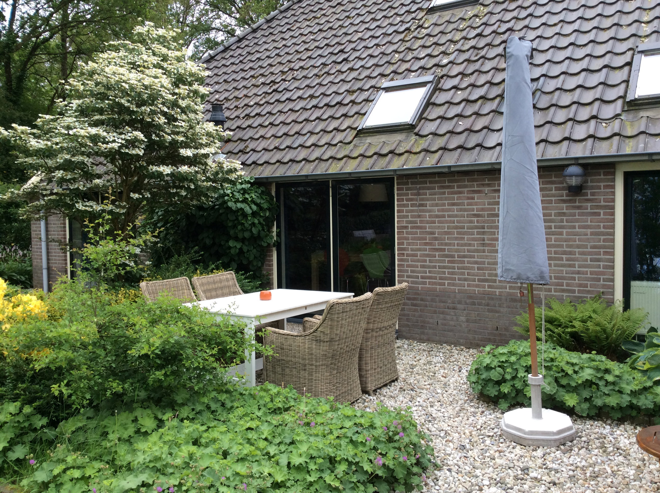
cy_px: 246
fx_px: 609
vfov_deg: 44.1
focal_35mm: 32
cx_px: 330
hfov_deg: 56.9
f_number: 2.4
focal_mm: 3.3
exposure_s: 1/292
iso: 32
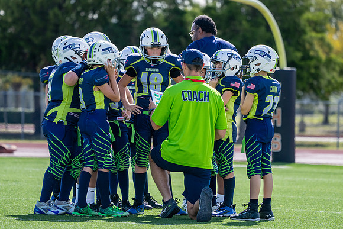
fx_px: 2993
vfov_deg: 4.4
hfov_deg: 6.6
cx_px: 188
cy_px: 111
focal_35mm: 314
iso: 640
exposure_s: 1/2500
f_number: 5.6
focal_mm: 285
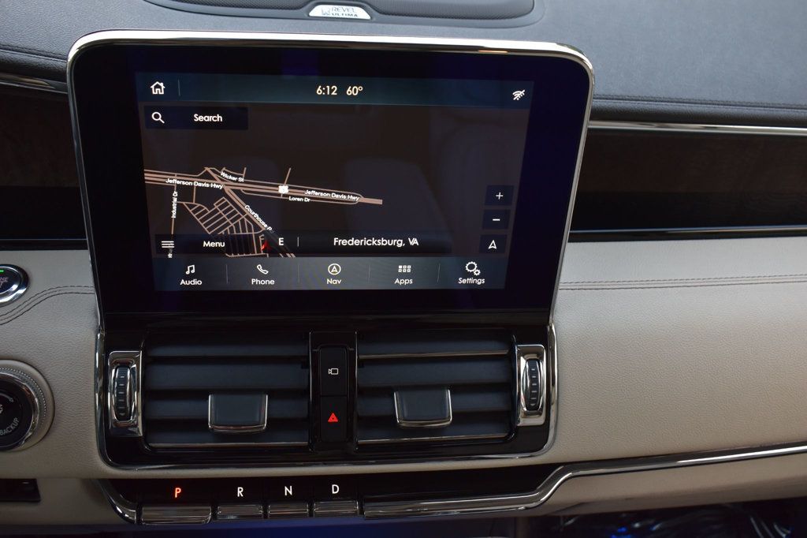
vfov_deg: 35.5
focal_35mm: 38
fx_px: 840
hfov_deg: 51.3
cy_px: 269
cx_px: 404
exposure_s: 1/15
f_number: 6.3
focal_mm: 25
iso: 720
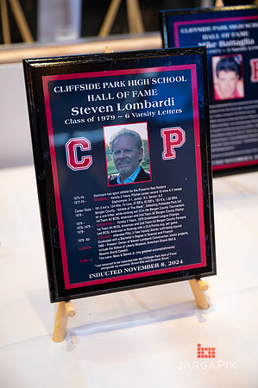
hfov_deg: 26.9
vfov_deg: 39.6
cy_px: 194
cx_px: 129
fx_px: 539
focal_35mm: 50
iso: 1600
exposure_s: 1/200
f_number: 3.2
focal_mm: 50
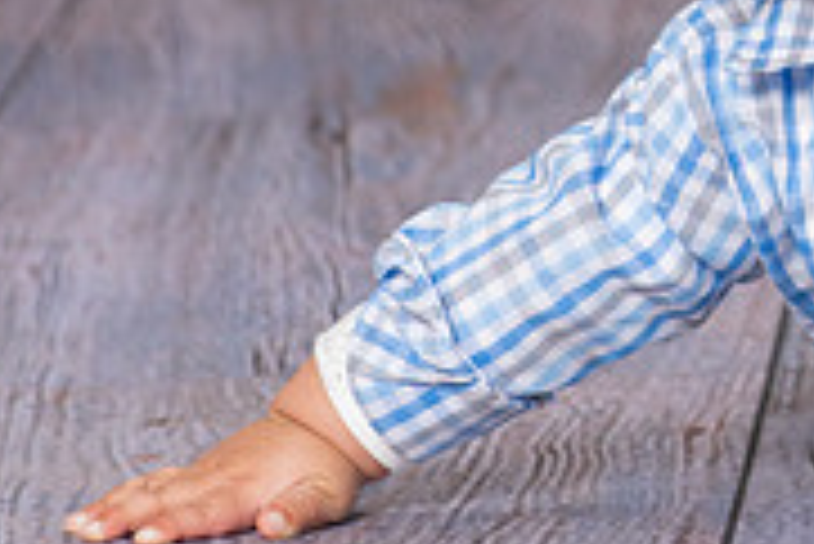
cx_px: 1248
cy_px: -509
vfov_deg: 1.8
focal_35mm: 769
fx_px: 17401
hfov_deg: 2.7
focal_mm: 175
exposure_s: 1/125
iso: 200
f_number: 5.6
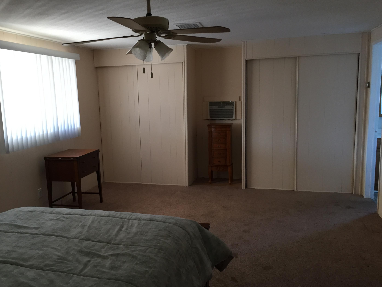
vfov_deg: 45.4
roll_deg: +1.1
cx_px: 179
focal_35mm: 31
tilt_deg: -7.7
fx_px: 342
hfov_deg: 58.3
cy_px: 147
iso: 80
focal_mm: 4.15
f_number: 2.2
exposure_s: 1/30
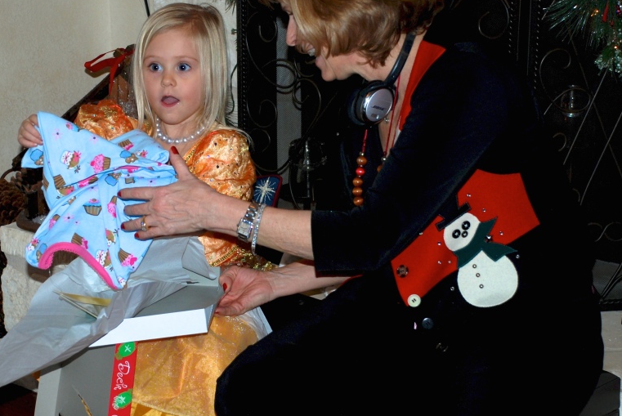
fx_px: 1816
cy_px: 205
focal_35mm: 105
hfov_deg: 19.4
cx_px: 247
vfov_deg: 13.1
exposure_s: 1/60
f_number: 5
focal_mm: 52
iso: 200
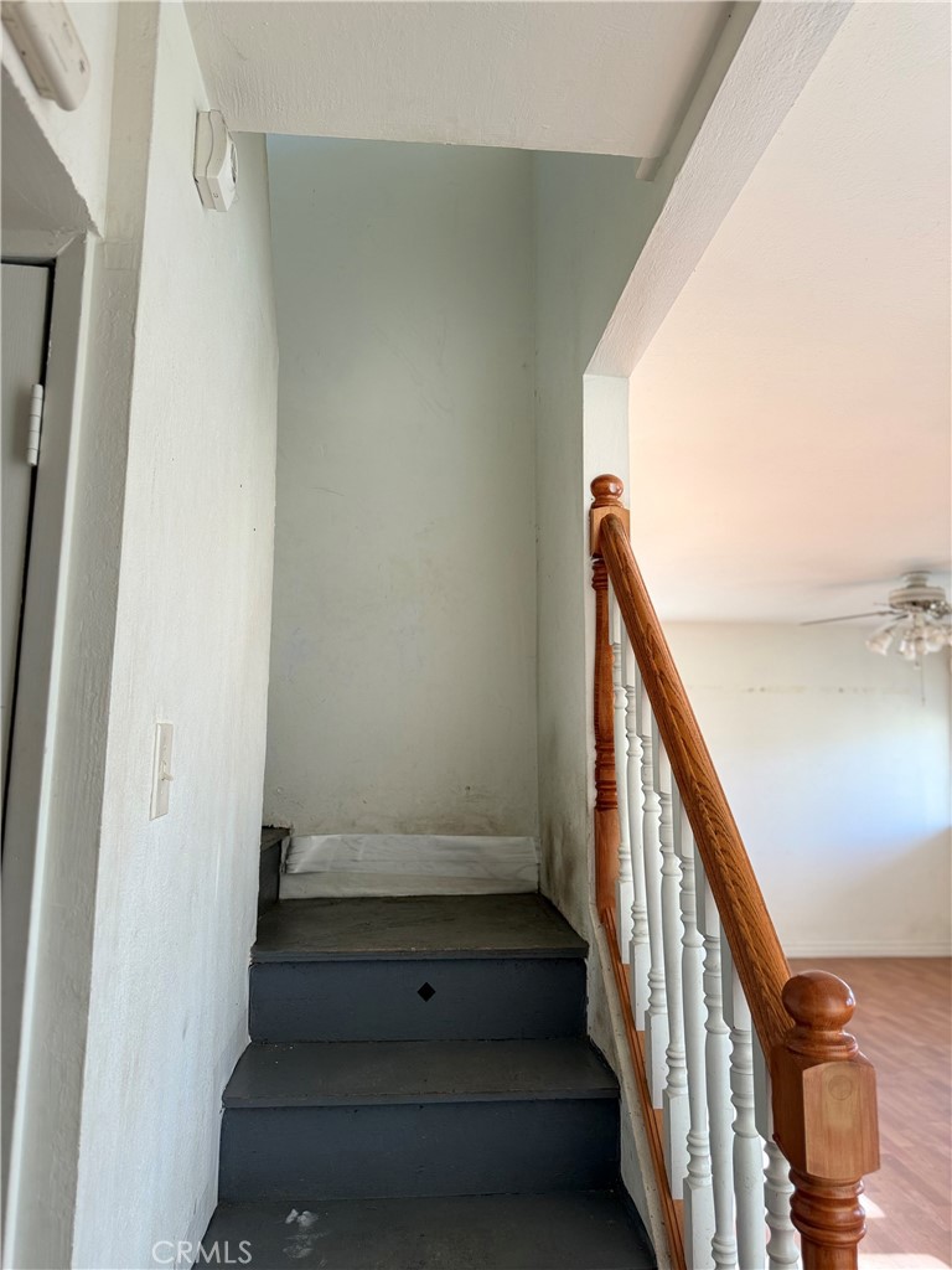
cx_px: 476
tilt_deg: +9.7
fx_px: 880
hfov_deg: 56.8
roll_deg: -1.3
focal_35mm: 24
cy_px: 635
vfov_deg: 71.6
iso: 125
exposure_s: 1/121
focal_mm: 6.76
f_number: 1.78
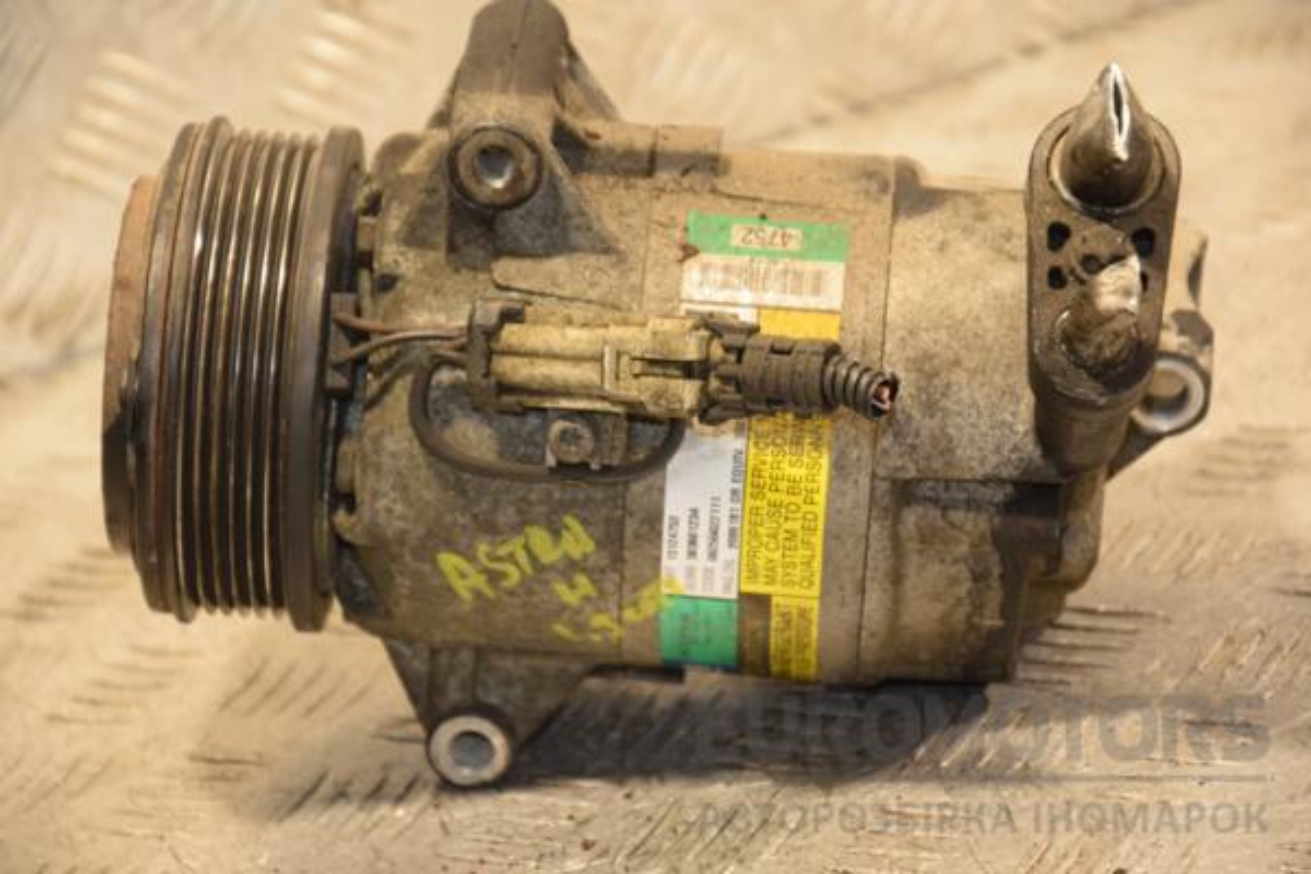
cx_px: 656
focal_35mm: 158
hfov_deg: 13.0
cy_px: 437
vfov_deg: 8.7
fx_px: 5735
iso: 800
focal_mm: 105
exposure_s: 1/80
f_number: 5.6
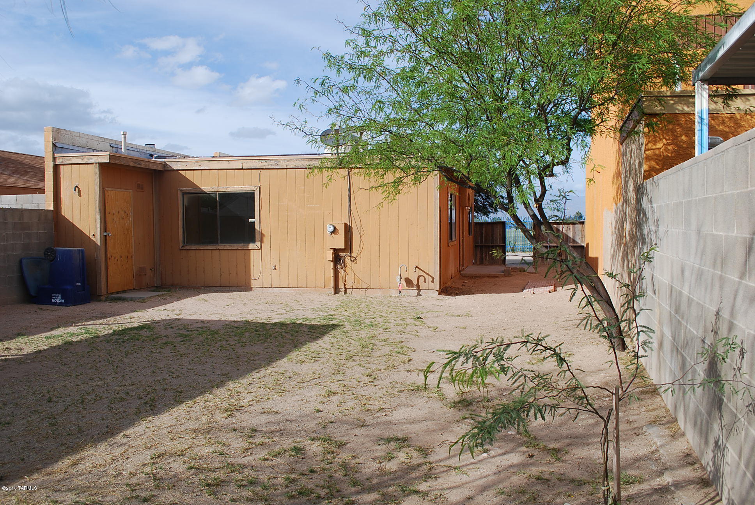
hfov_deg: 67.3
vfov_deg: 48.0
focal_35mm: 27
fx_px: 567
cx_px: 378
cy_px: 252
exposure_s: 1/250
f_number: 8
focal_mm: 18
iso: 100
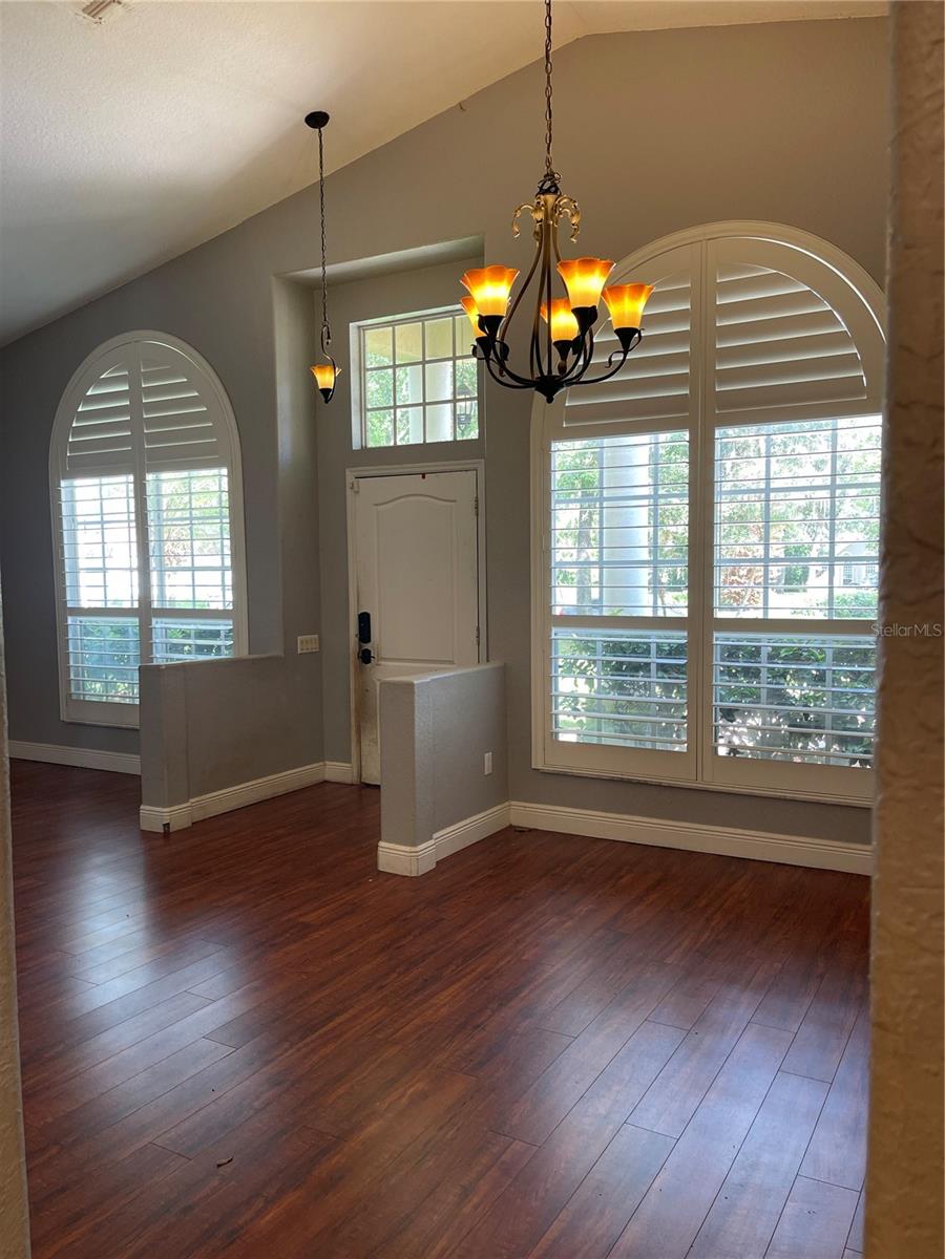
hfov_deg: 54.9
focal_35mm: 25
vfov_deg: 69.4
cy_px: 630
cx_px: 472
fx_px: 910
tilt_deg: -4.0
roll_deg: +0.0
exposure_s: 1/120
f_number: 1.6
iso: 100
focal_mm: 5.1
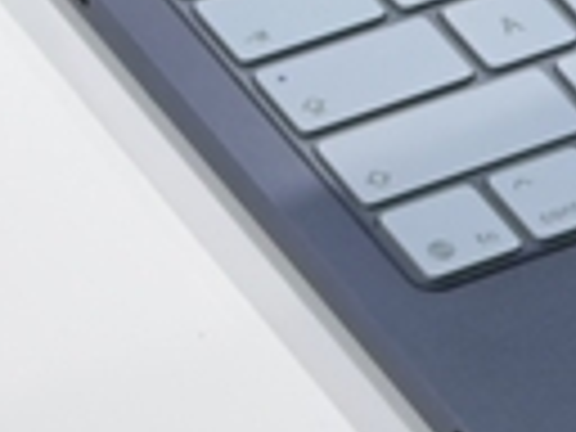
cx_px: 765
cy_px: -504
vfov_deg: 4.9
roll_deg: -8.5
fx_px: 4975
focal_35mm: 299
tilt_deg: -33.7
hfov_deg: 6.6
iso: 50
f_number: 1.78
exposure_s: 1/196
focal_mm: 6.76
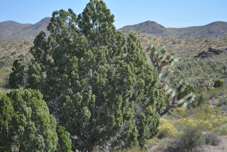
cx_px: 114
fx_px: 521
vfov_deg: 16.6
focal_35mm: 82
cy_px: 76
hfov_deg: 24.6
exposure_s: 1/1250
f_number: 5.6
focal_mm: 55
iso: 400
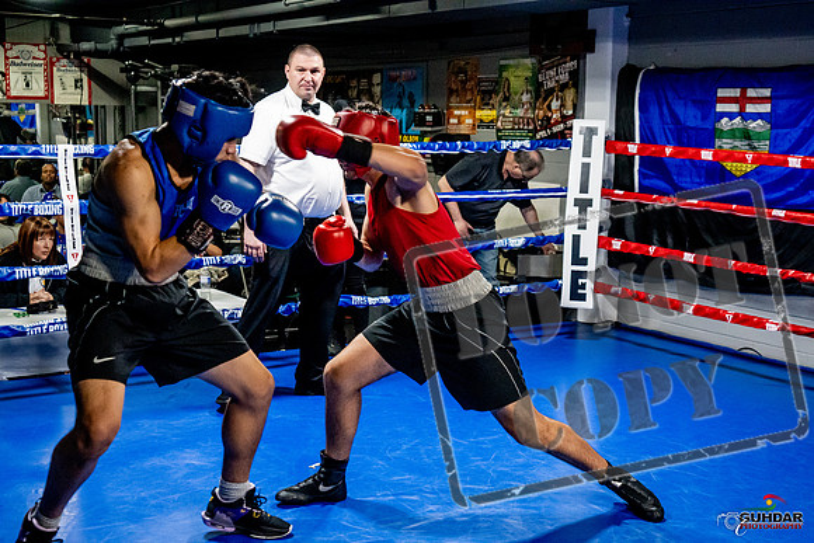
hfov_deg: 38.2
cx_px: 407
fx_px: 1176
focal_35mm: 52
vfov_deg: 26.0
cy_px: 272
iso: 5000
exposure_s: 1/800
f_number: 2.8
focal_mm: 35
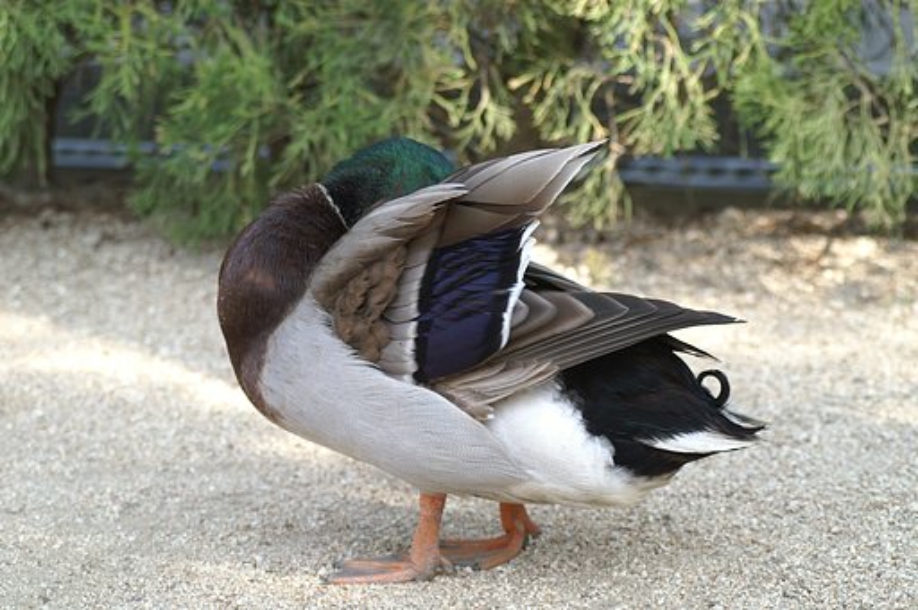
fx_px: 3056
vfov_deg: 11.4
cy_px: 305
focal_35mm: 120
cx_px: 459
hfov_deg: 17.1
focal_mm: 80
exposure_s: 1/250
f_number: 5.6
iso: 320
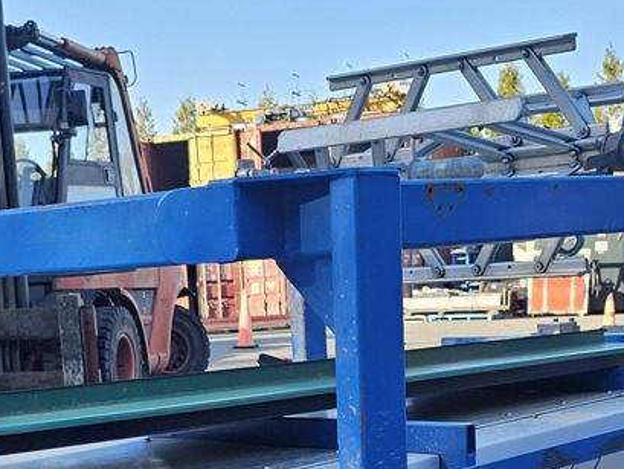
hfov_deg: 23.9
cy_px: 539
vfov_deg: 17.5
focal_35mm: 81
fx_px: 1461
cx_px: 177
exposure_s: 1/180
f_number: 1.7
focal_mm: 6.3
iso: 12
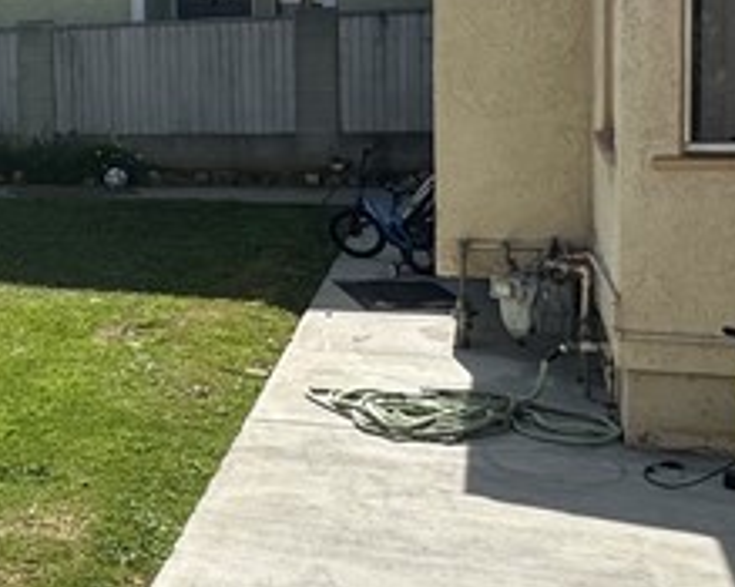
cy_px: 144
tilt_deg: -6.2
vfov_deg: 23.6
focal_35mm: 64
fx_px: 1392
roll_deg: +3.7
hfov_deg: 23.8
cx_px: -349
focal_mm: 2.22
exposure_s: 1/1667
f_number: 2.2
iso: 50
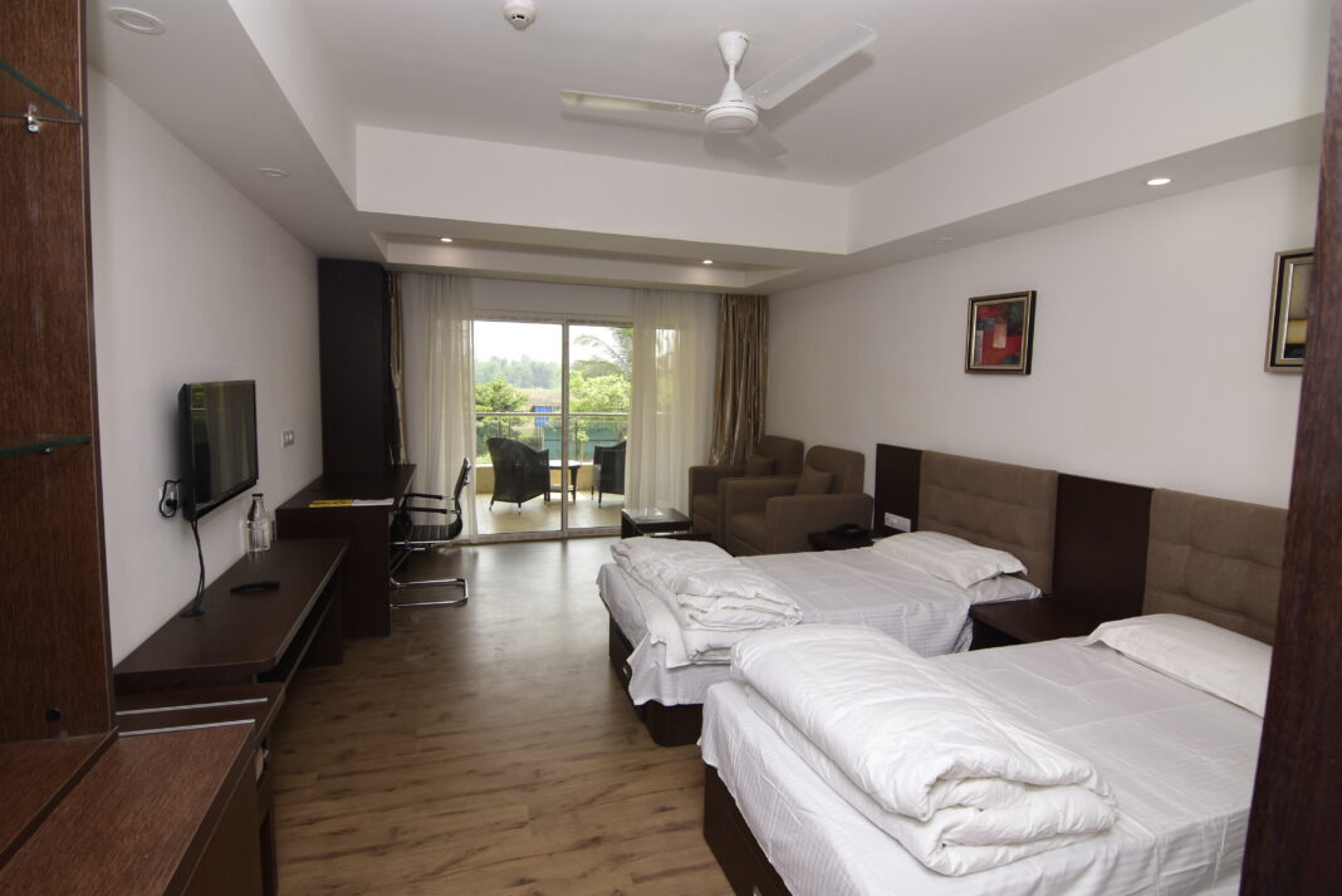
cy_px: 448
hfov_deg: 95.0
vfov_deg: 72.1
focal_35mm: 16
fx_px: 615
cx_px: 671
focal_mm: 11
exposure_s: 1/250
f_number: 9
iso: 640
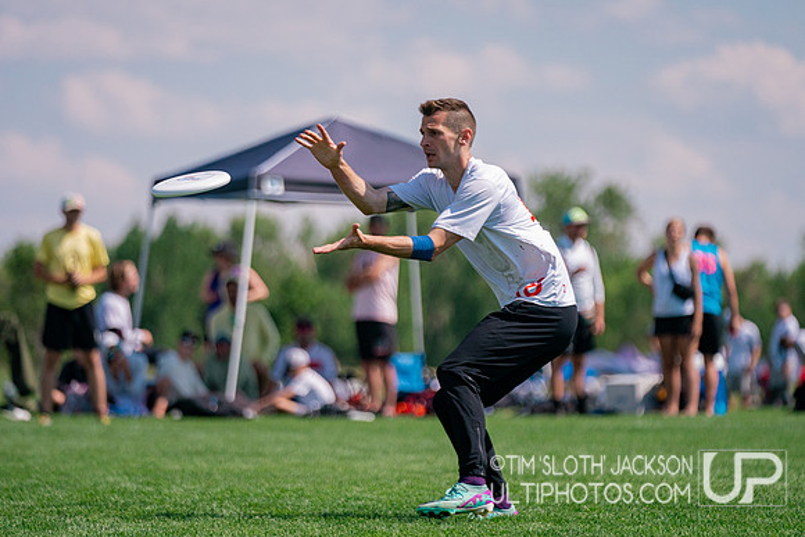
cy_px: 267
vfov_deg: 5.6
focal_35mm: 245
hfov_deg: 8.4
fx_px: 5490
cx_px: 417
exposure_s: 1/16000
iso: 640
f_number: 2.8
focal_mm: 184
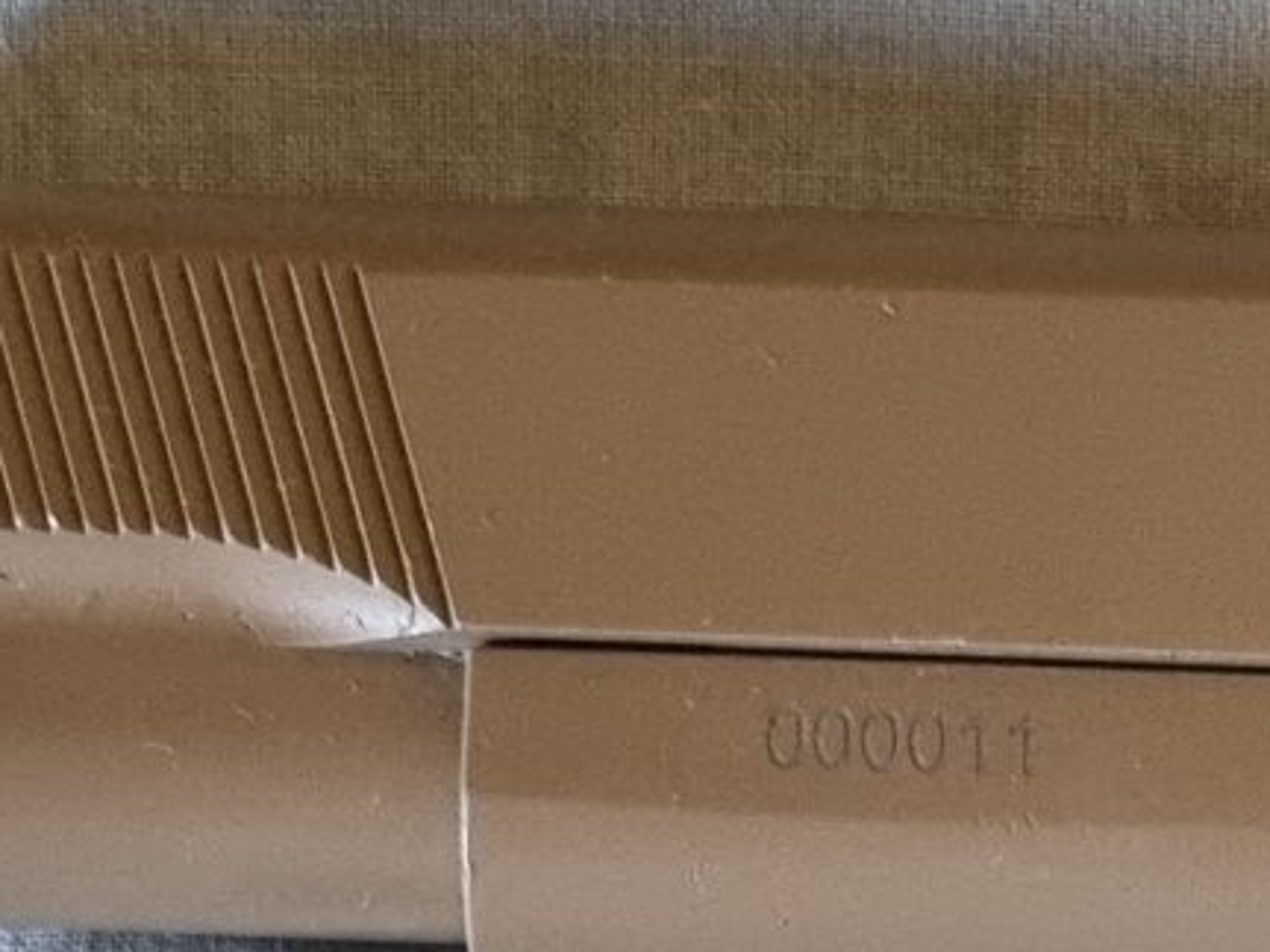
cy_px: 1757
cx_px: 1379
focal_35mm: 154
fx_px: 5650
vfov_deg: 9.2
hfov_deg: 12.6
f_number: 1.8
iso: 640
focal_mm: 5.4
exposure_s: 1/33
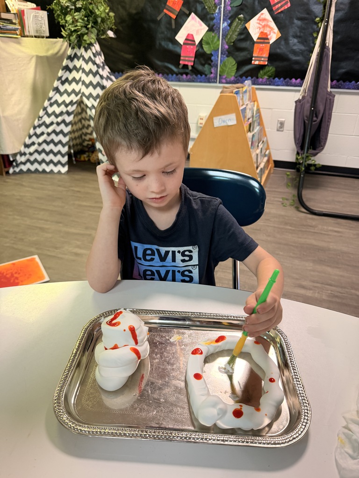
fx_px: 332
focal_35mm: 24
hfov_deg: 56.8
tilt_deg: -27.5
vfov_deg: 71.6
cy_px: 239
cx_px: 180
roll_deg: -2.1
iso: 320
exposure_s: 1/60
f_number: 1.78
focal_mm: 6.76
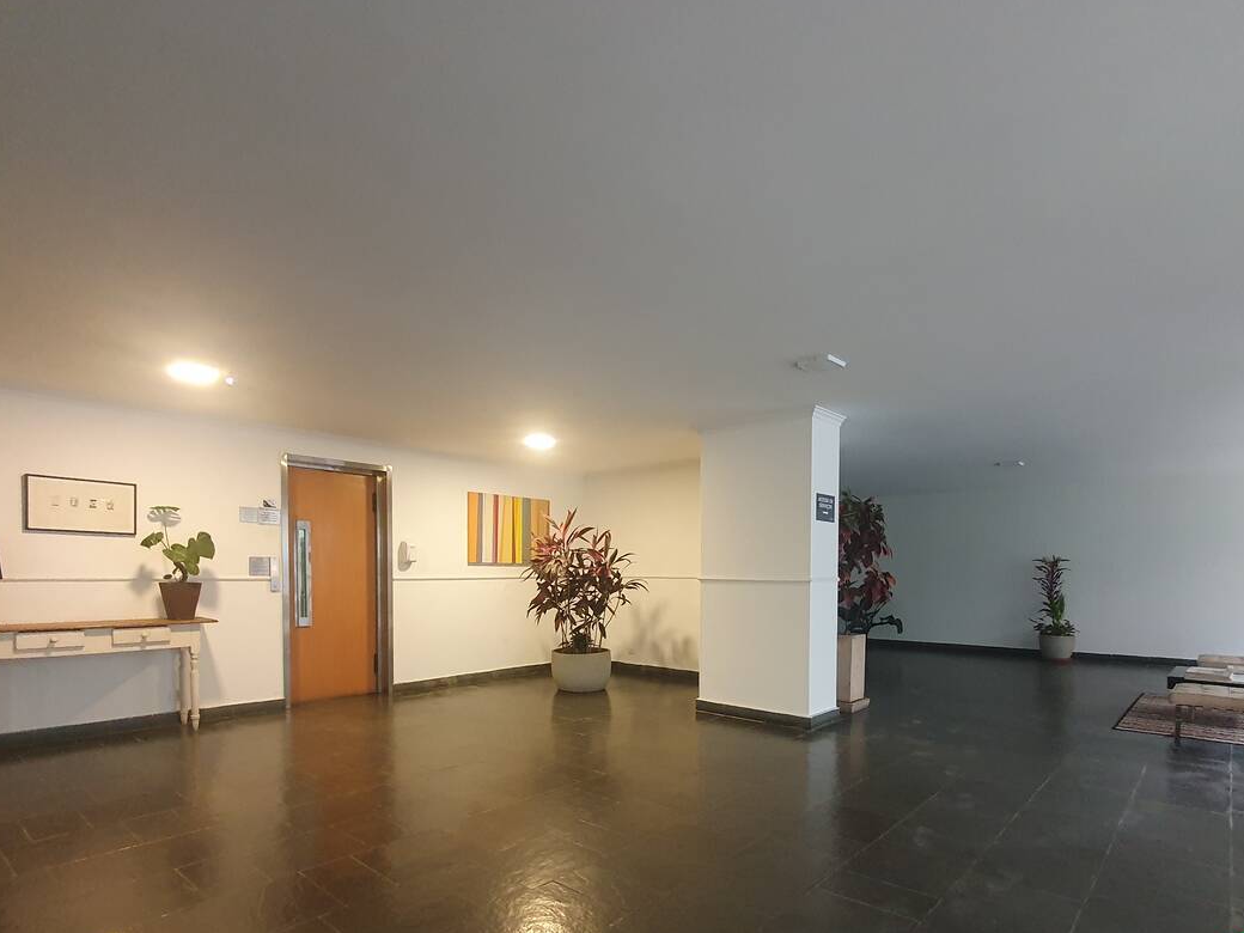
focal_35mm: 18
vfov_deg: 70.6
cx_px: 659
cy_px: 577
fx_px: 647
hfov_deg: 87.7
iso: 500
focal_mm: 1.8
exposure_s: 1/30
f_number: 2.2
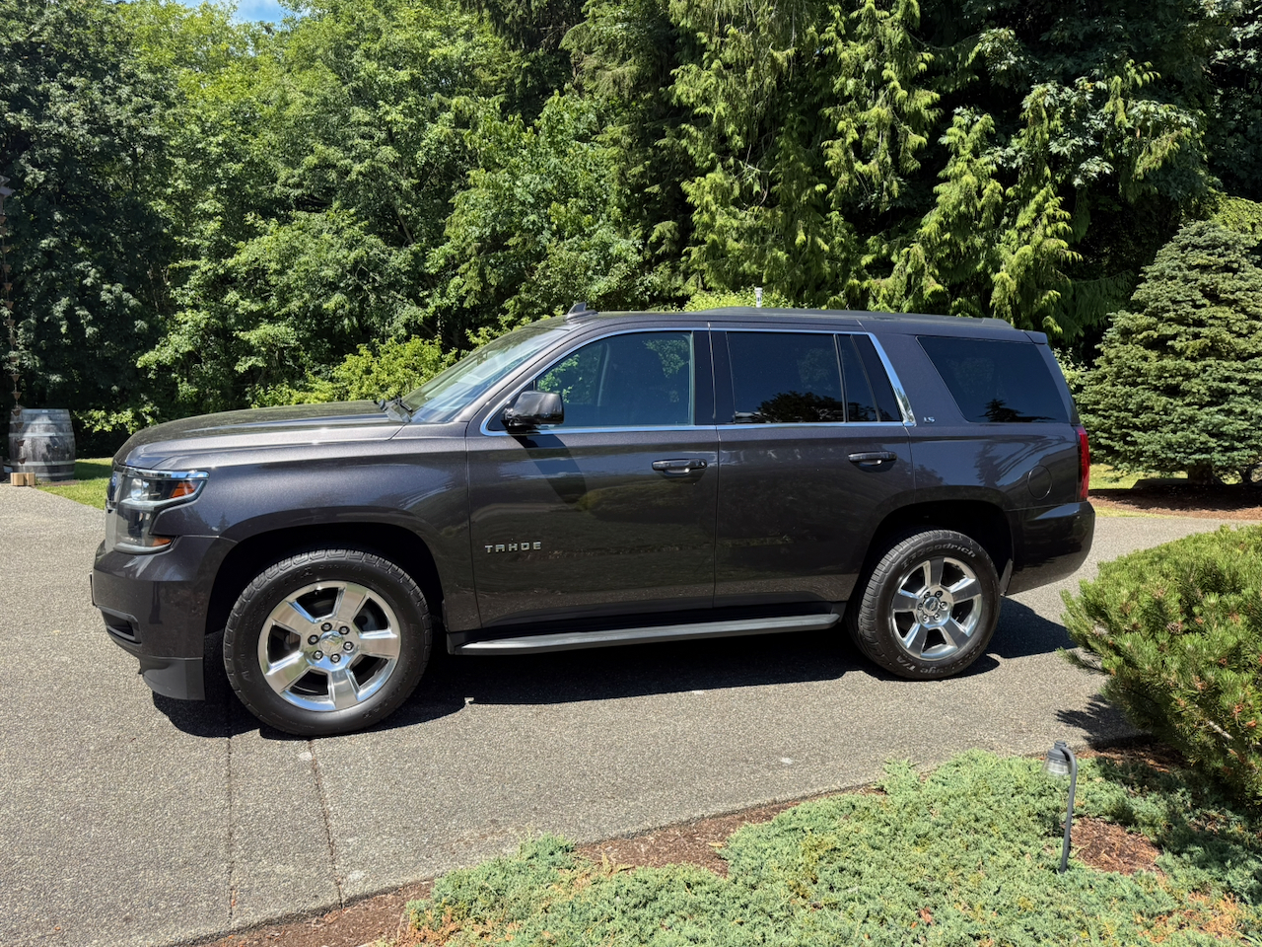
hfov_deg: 71.6
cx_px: 631
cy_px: 474
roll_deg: +1.3
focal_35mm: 24
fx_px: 875
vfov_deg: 56.8
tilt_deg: -7.1
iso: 80
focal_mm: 6.76
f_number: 1.78
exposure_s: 1/1585
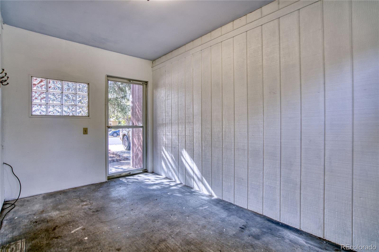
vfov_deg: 73.7
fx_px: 168
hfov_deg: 96.7
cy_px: 126
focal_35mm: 16
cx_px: 190
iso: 500
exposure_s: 1/80
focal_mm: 16
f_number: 4
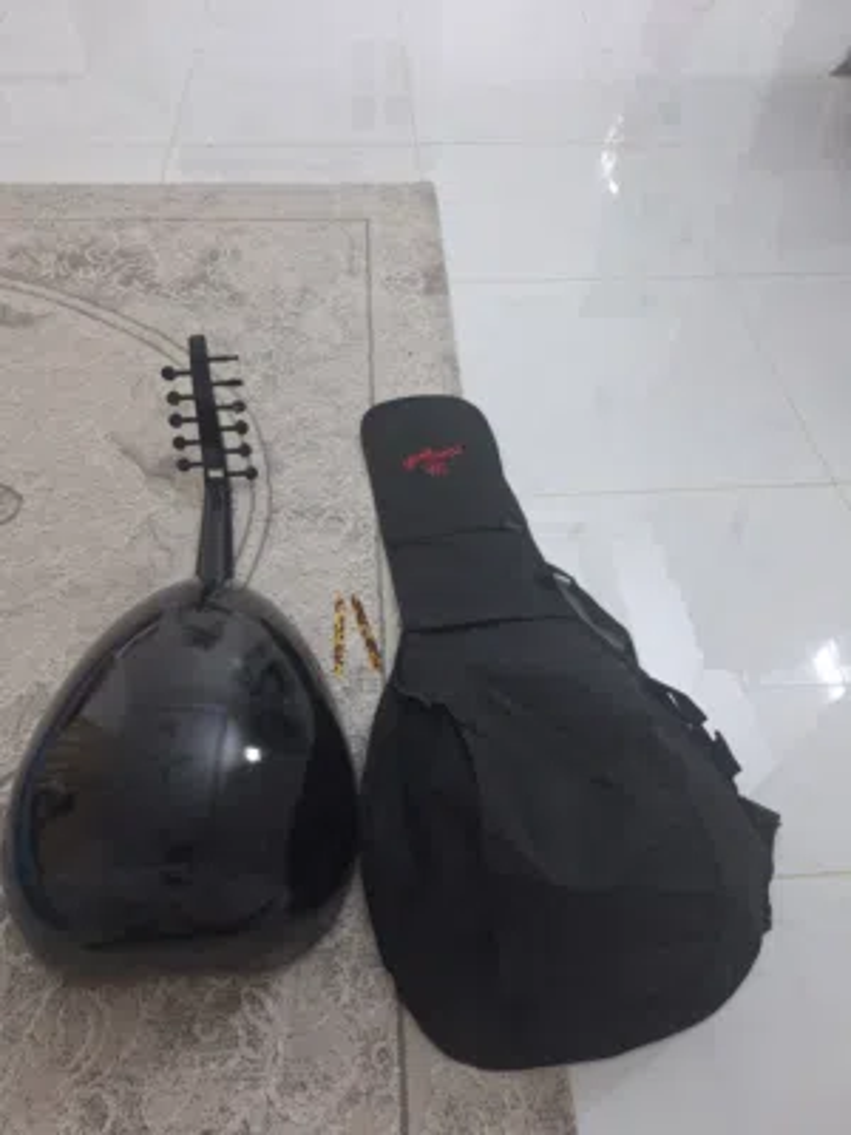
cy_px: 568
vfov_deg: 73.9
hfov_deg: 58.9
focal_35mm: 23
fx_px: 754
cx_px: 426
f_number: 1.8
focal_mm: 5.54
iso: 200
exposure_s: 1/33
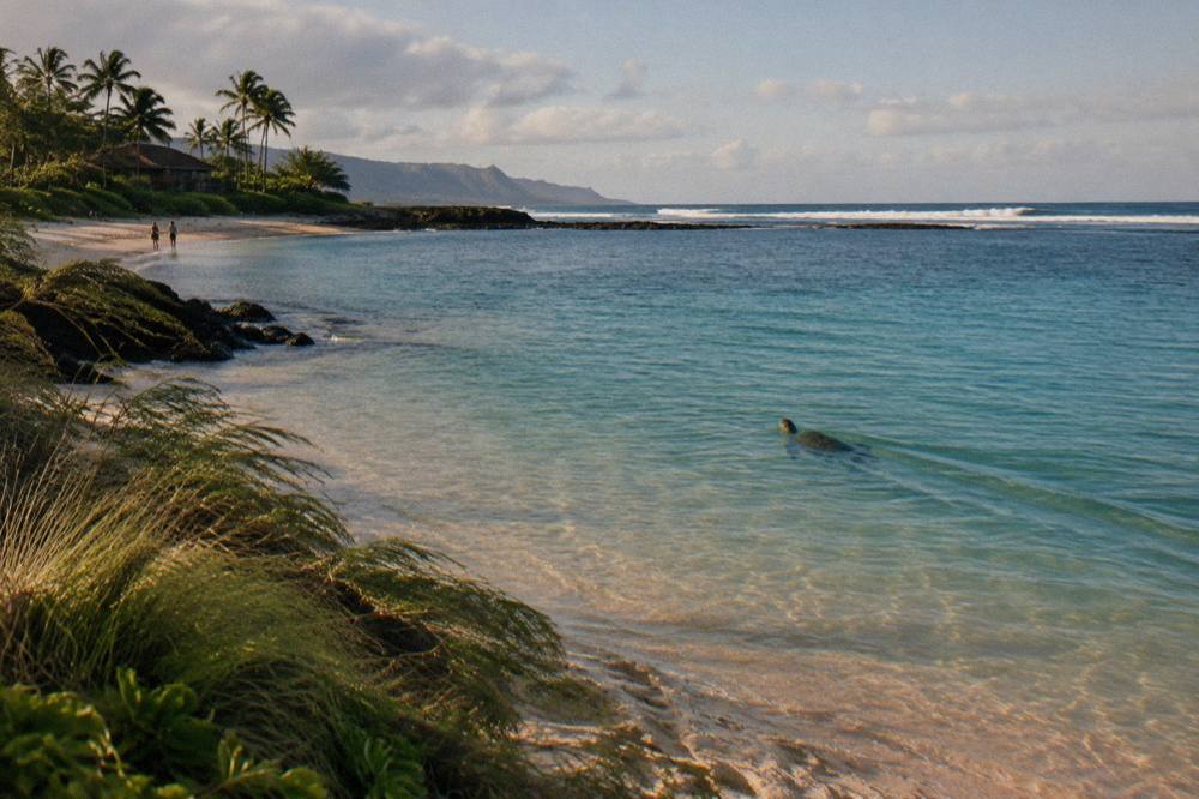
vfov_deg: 37.8
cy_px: 400
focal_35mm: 35
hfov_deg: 54.5
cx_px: 600
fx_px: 1165
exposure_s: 1/500
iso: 500
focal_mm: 35
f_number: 8
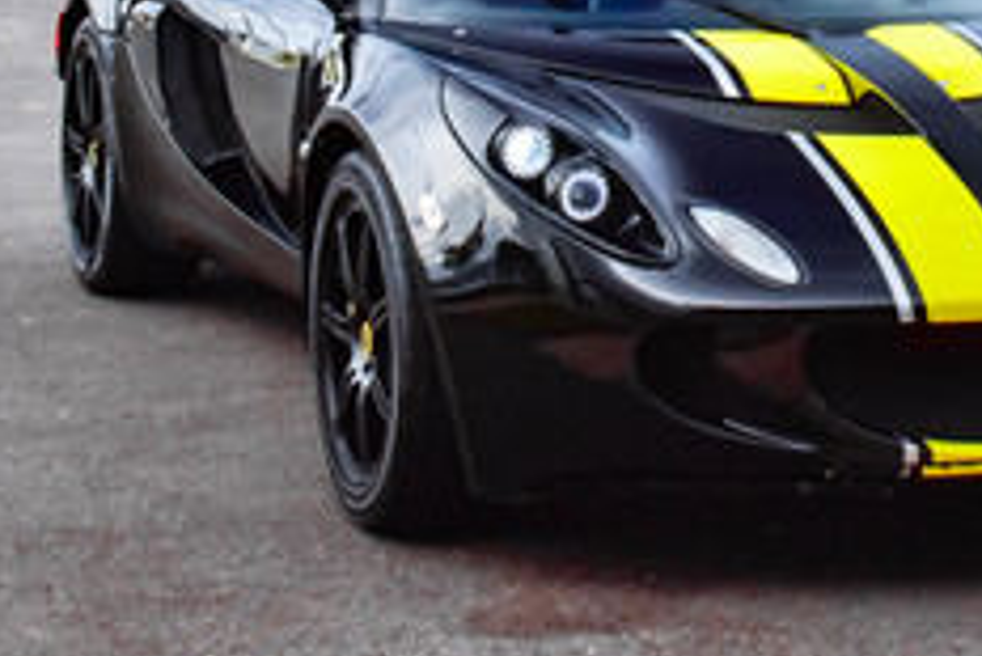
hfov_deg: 17.9
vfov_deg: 12.0
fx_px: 3086
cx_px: 834
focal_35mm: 113
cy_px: -28
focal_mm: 35
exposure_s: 1/320
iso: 800
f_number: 9
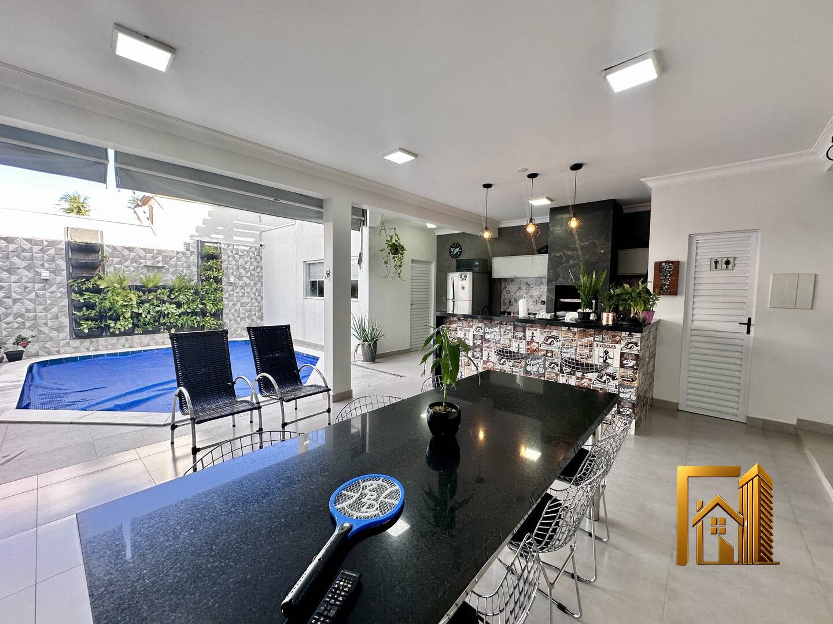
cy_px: 312
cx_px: 416
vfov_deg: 85.7
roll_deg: -1.2
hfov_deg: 102.1
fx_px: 337
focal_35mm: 14
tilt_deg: -2.4
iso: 50
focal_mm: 2.22
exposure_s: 1/120
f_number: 2.2
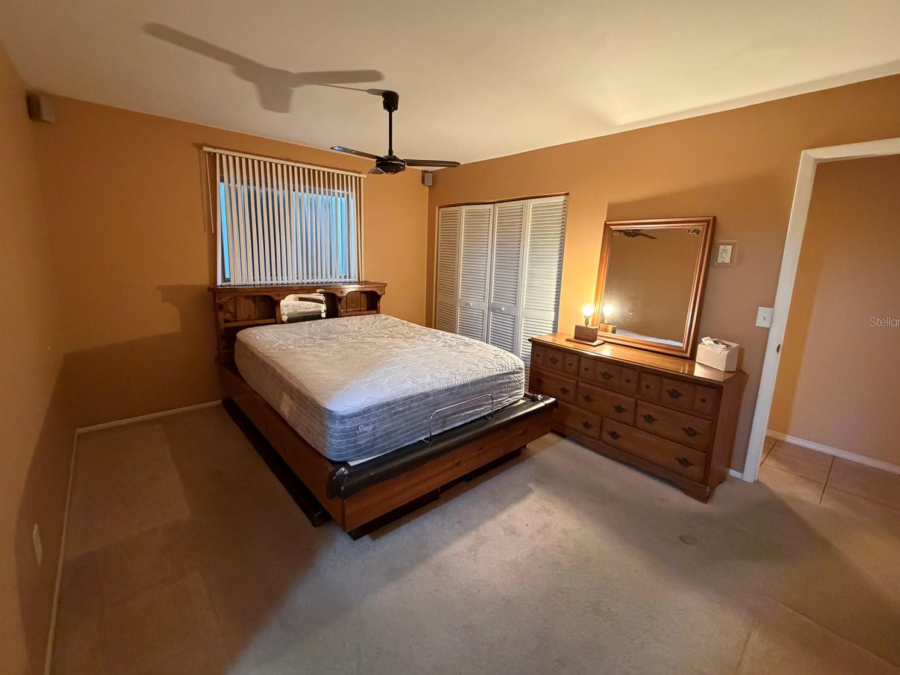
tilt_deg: -9.8
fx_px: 390
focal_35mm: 15
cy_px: 321
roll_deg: -1.7
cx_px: 444
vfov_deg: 81.7
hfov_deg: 98.2
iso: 1000
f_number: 2.2
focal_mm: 2.22
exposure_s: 1/60
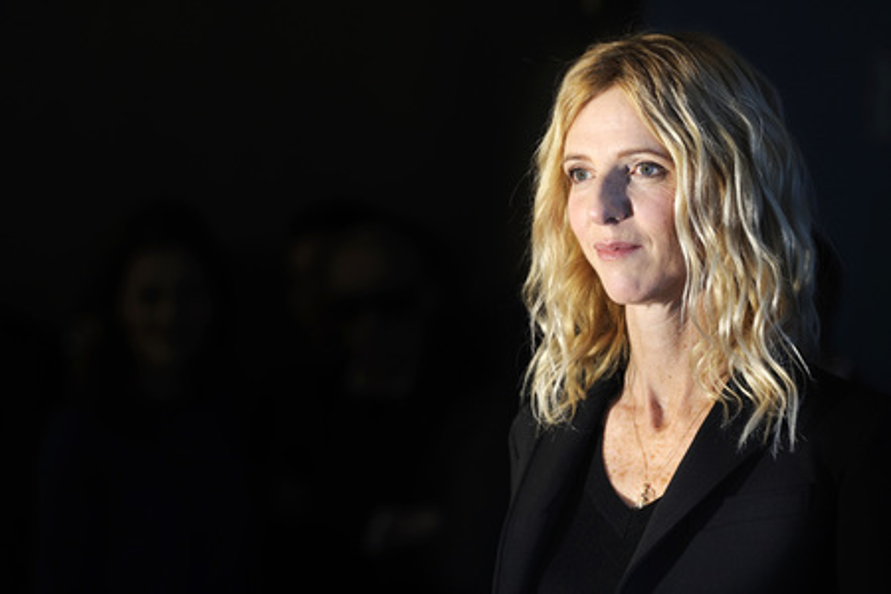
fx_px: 4950
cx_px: 446
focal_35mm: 200
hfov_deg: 10.3
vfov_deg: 6.9
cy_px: 297
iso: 200
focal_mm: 200
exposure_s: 1/320
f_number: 5
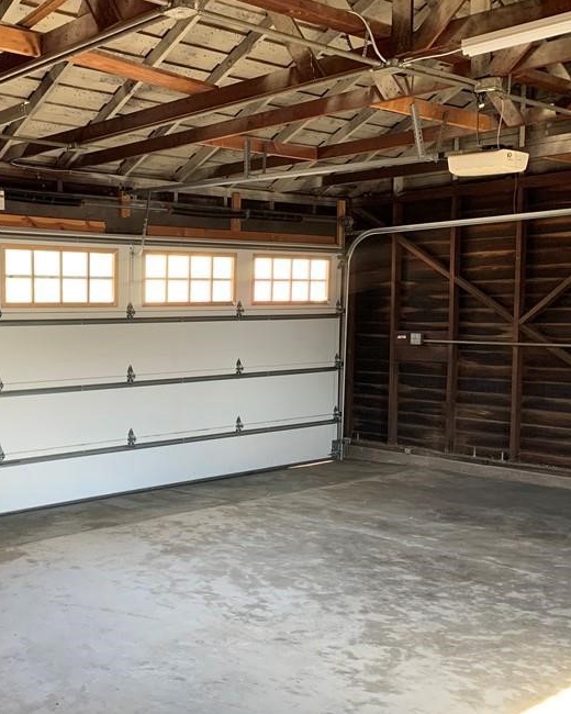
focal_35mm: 40
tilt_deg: -5.5
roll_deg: -0.2
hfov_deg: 35.6
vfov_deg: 45.7
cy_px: 393
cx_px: 81
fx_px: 845
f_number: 1.8
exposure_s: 1/94
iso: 100
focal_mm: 4.25
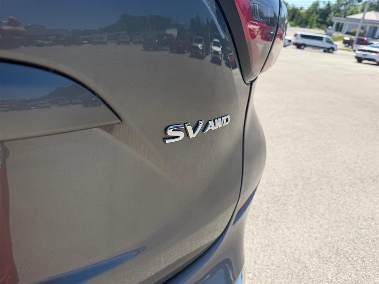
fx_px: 263
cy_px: 142
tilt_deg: -26.2
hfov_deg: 71.6
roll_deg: -6.3
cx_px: 190
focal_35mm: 24
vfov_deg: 56.8
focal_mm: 6.76
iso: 80
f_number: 1.78
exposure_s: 1/3279
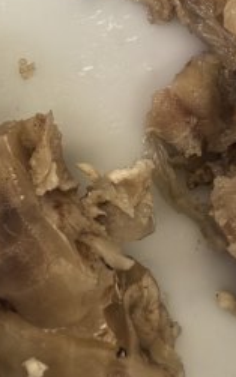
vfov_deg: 15.7
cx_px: -231
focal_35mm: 108
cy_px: -351
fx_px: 1111
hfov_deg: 11.1
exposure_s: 1/809
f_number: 2
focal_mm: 6.98
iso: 500
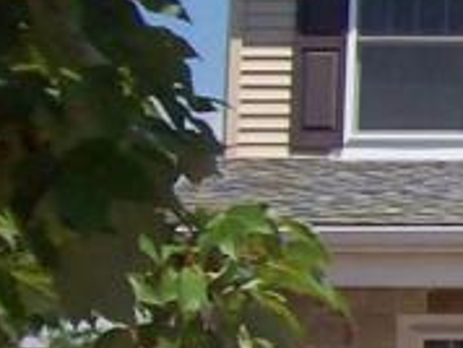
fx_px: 2772
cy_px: 213
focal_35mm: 207
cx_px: 1319
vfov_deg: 7.2
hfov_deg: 8.3
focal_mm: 6
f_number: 4.8
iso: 80
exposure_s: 1/645
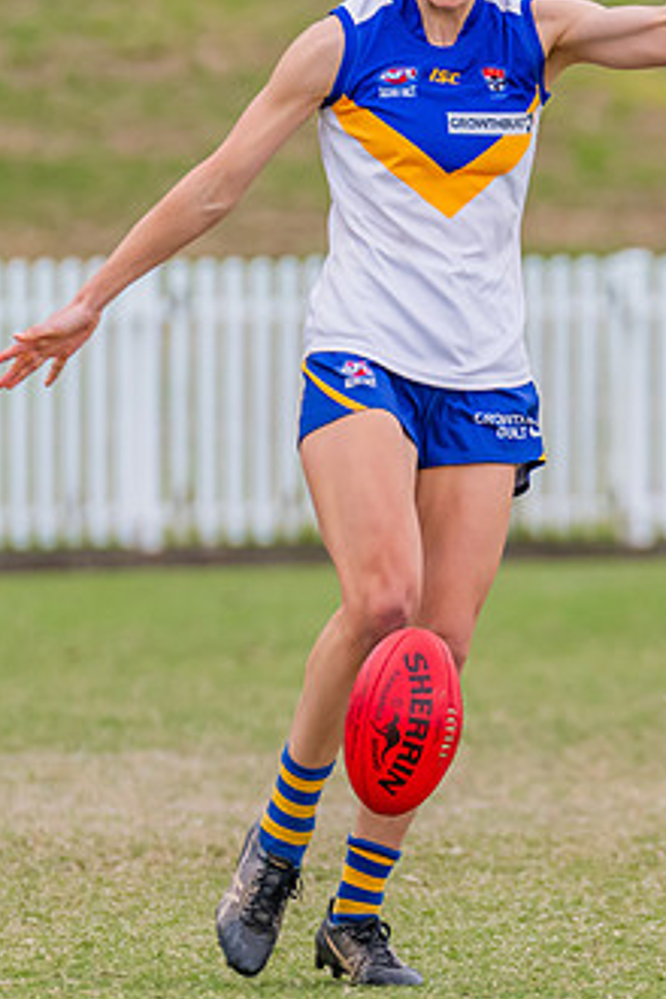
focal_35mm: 961
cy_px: 451
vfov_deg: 2.1
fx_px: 26666
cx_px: 619
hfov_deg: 1.4
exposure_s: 1/1250
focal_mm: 380
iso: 800
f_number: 5.6
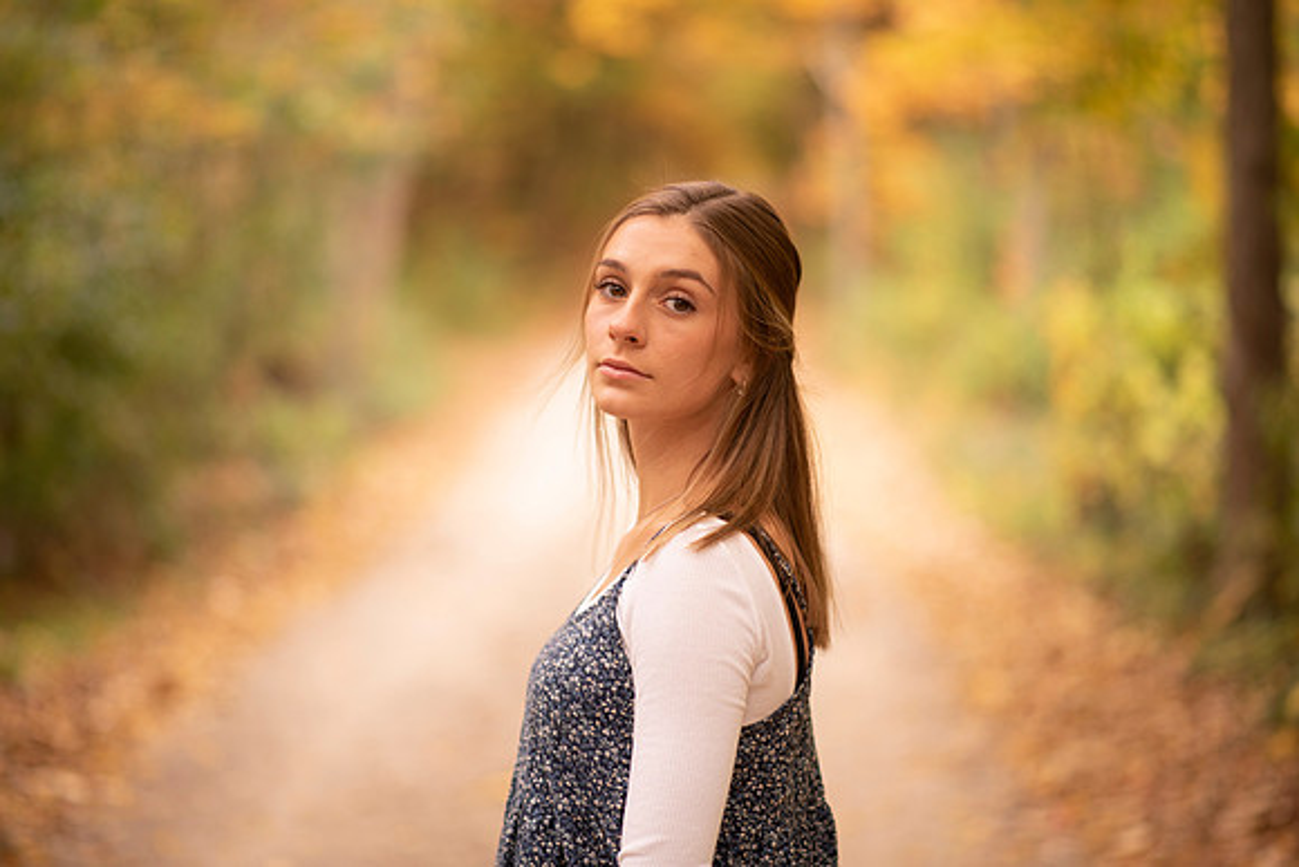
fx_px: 3068
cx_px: 650
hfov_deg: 23.9
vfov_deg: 16.1
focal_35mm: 85
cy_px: 434
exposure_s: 1/400
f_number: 1.8
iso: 100
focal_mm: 85
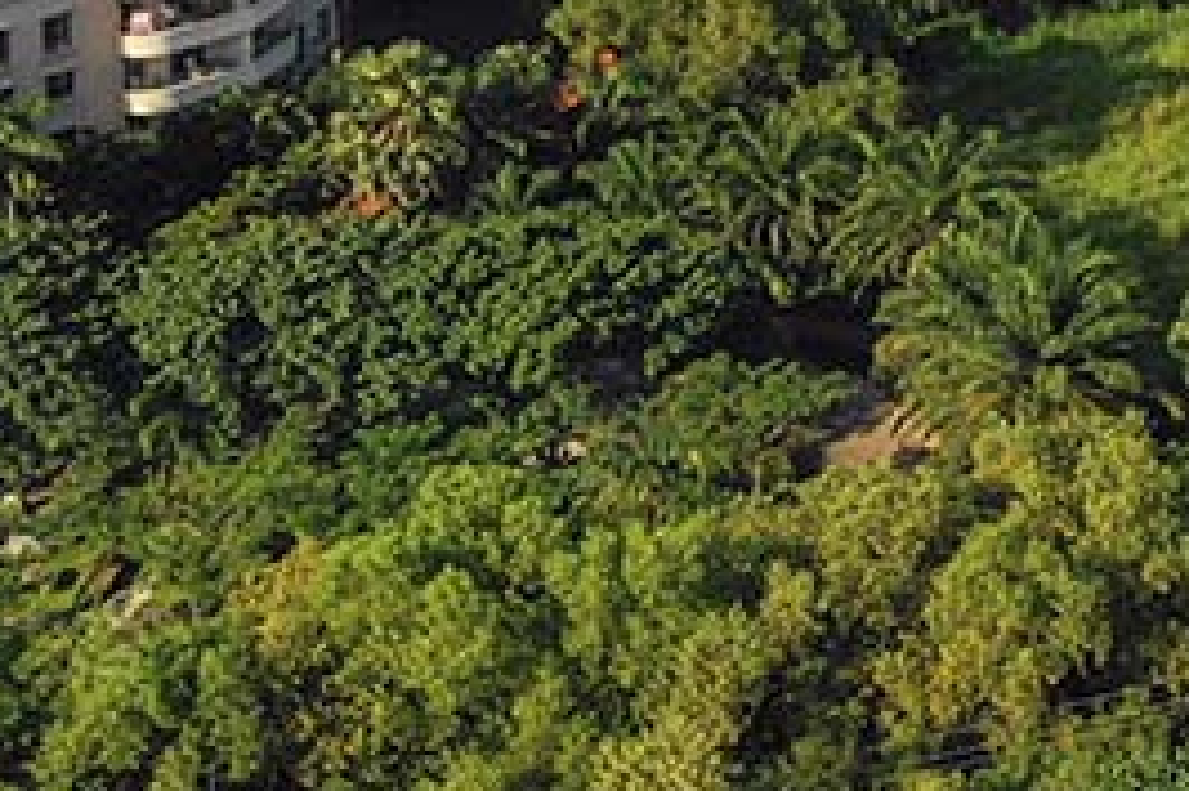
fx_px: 3334
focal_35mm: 101
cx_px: 1573
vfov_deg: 12.7
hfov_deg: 18.7
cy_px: -465
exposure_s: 1/640
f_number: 6.3
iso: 100
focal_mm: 10.26
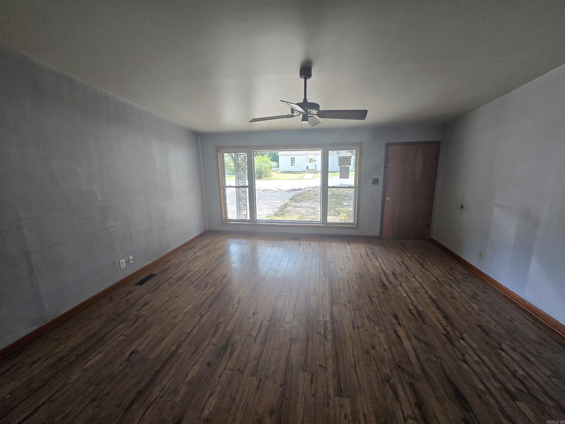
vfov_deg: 89.9
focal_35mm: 13
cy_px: 212
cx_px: 282
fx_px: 212
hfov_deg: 106.2
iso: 100
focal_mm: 1.7
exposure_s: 1/60
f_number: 2.2
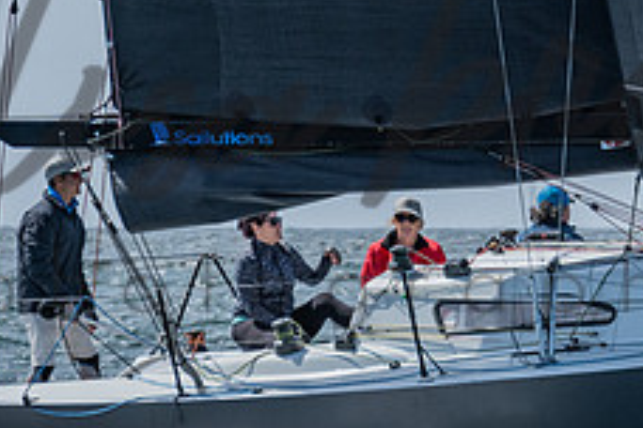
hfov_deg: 3.7
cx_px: 561
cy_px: -20
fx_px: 10037
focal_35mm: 562
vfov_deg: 2.4
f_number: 6.3
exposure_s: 1/1600
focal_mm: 155
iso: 200
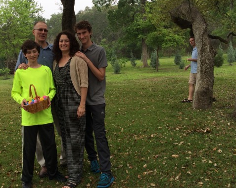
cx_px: 79
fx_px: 265
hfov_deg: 47.2
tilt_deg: -2.3
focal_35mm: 38
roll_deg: +3.4
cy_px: 72
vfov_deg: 38.9
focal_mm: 4.15
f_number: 2.2
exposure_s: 1/432
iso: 32
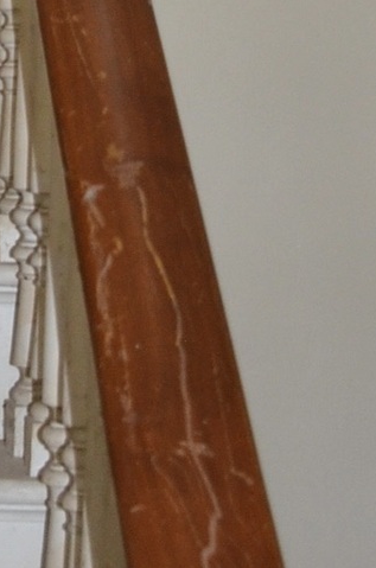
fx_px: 2047
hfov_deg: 9.9
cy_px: -171
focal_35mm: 130
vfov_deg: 15.1
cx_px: -295
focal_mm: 18
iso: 800
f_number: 3.5
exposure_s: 1/60
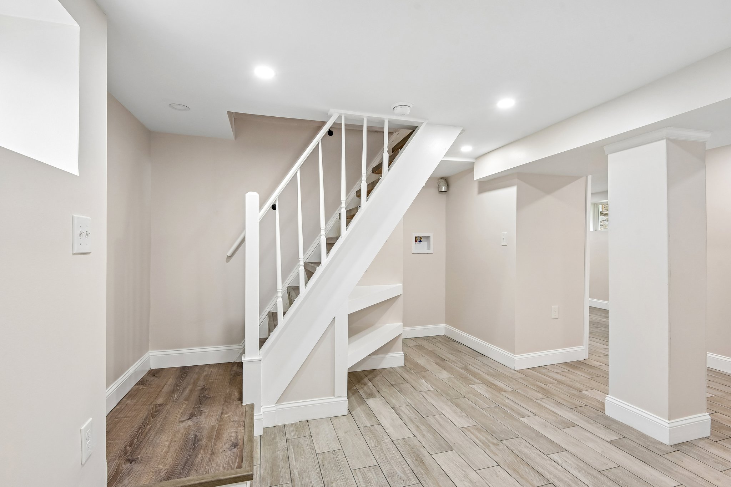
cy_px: 244
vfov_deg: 73.7
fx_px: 325
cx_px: 366
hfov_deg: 96.7
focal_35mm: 16
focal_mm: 16
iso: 400
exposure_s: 1/30
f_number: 8
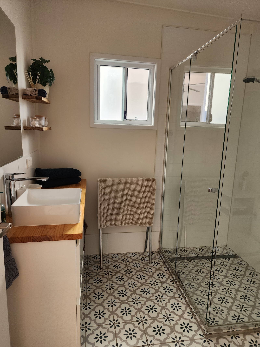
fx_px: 230
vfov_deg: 73.9
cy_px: 174
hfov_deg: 58.9
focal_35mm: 23
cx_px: 130
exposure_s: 1/180
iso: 160
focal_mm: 6.4
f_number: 1.8
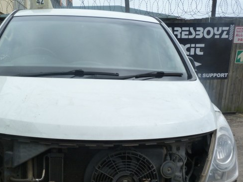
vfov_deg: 34.3
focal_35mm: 41
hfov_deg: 45.7
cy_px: 139
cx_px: 108
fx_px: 288
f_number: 5.6
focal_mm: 4.5
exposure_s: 1/250
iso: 125
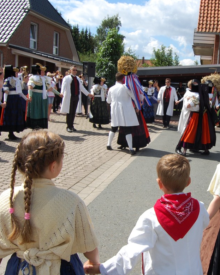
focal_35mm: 39
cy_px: 136
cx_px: 171
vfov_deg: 46.8
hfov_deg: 37.1
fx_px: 317
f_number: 9
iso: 200
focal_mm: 18
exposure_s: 1/320
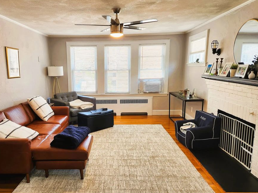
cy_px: 102
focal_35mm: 27
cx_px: 110
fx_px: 201
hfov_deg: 65.0
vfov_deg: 51.3
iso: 125
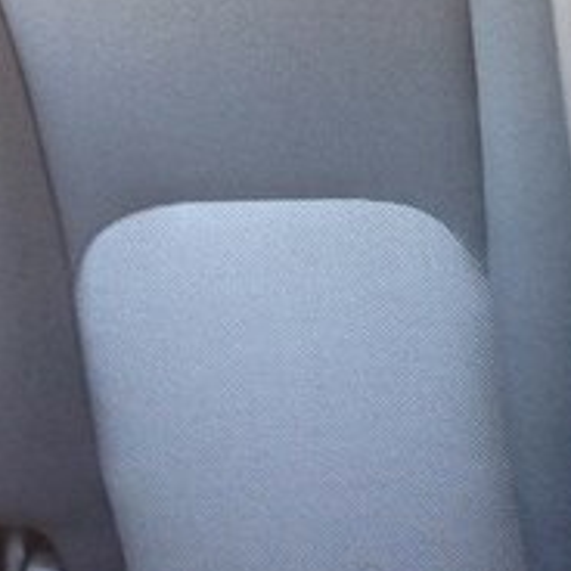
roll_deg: +5.6
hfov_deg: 14.5
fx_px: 2072
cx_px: 897
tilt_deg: -33.2
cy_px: -8
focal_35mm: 111
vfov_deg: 15.4
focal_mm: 4.28
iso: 50
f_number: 2.4
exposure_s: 1/17
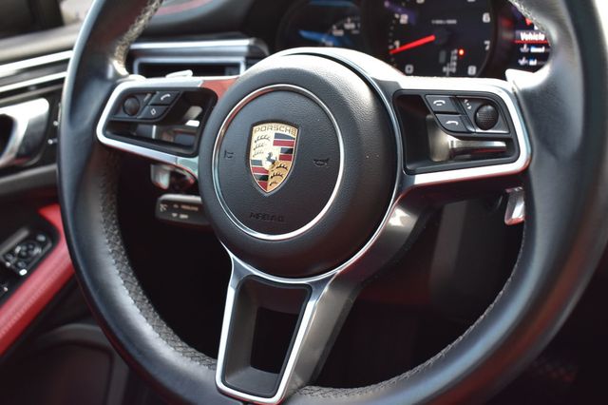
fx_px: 709
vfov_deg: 31.9
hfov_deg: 46.4
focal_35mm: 42
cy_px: 202
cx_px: 304
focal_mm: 28
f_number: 6.3
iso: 640
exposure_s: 1/15
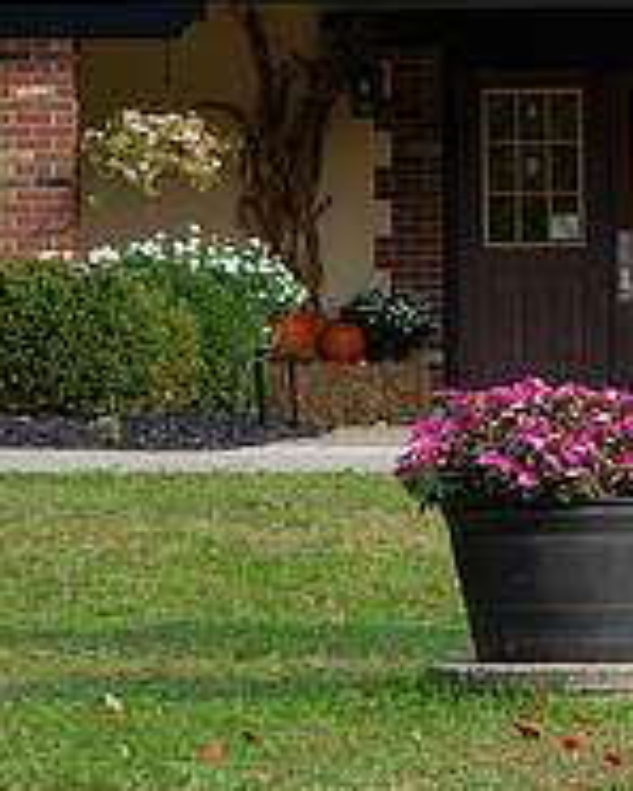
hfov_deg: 5.9
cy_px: 266
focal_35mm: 256
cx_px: 1224
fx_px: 5990
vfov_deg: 7.5
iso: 640
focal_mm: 85
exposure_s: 1/800
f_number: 6.3
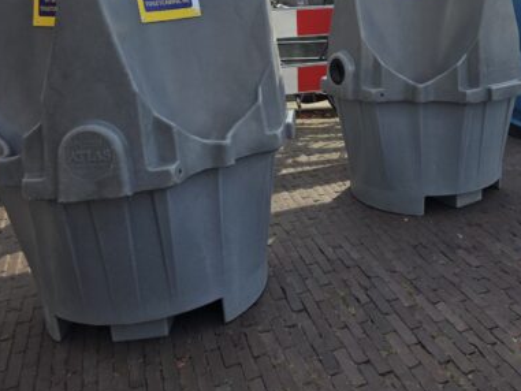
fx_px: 632
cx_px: 351
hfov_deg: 44.1
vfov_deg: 33.0
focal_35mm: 42
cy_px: 55
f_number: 1.7
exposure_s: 1/7944
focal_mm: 6.3
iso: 80
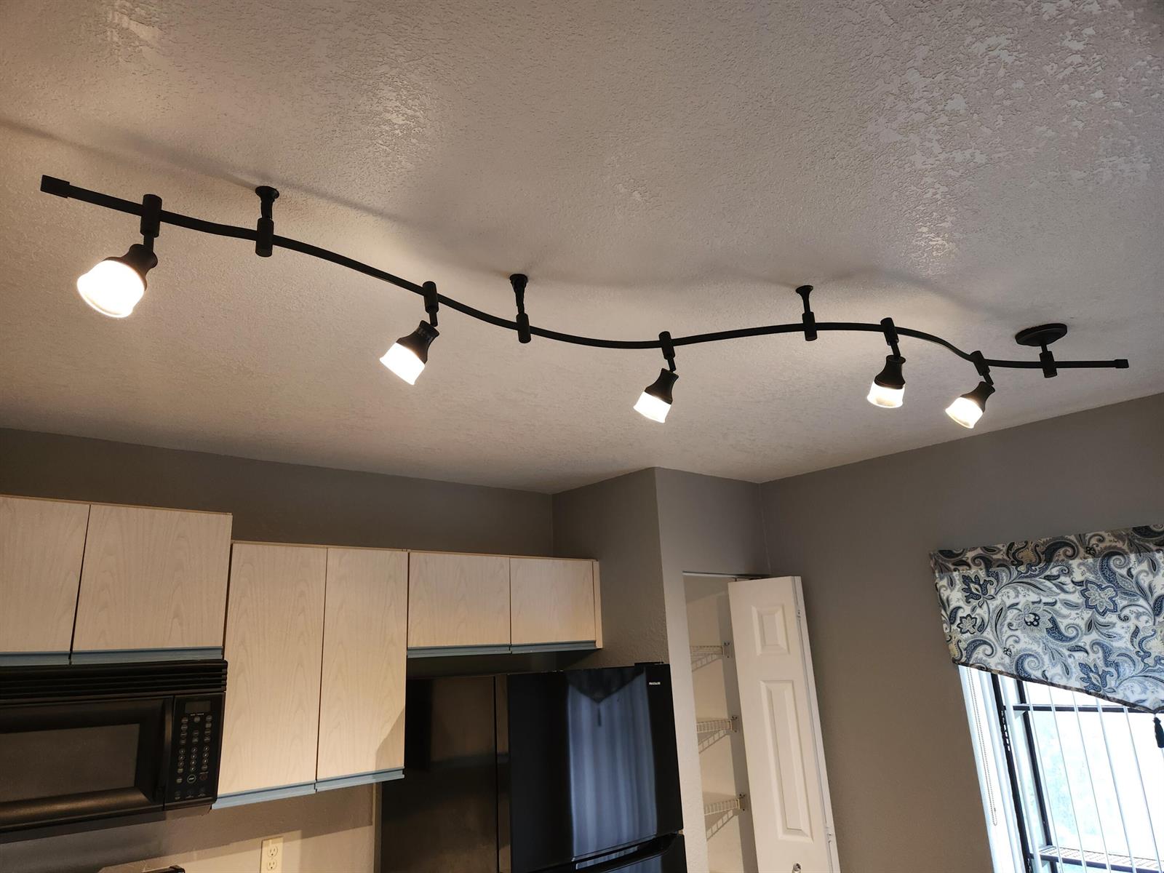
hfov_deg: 73.9
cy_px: 436
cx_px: 582
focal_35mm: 23
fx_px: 773
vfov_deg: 58.9
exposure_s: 1/120
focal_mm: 5.4
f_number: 1.8
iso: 200
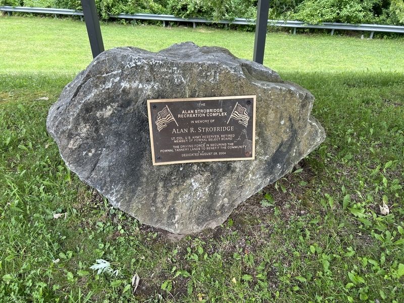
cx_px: 202
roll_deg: +0.9
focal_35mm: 26
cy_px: 152
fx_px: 303
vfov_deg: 53.1
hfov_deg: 67.3
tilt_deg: -36.6
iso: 32
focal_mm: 5.7
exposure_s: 1/146
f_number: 1.5
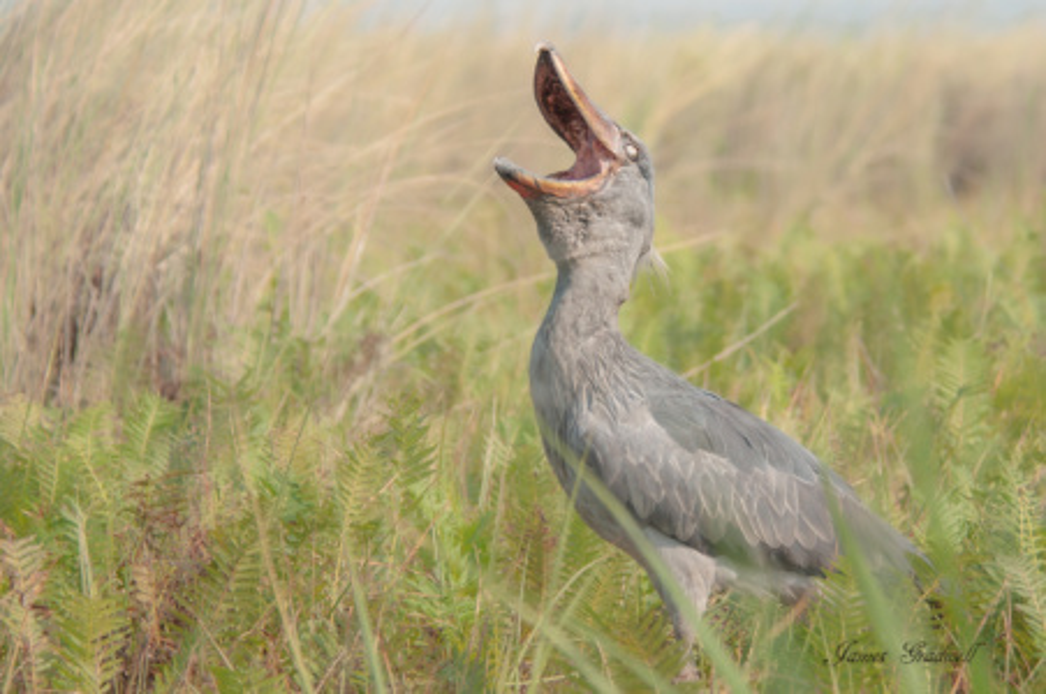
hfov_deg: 9.5
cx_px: 523
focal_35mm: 218
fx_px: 6310
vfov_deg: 6.3
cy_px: 347
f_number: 5.6
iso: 400
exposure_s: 1/800
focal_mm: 145
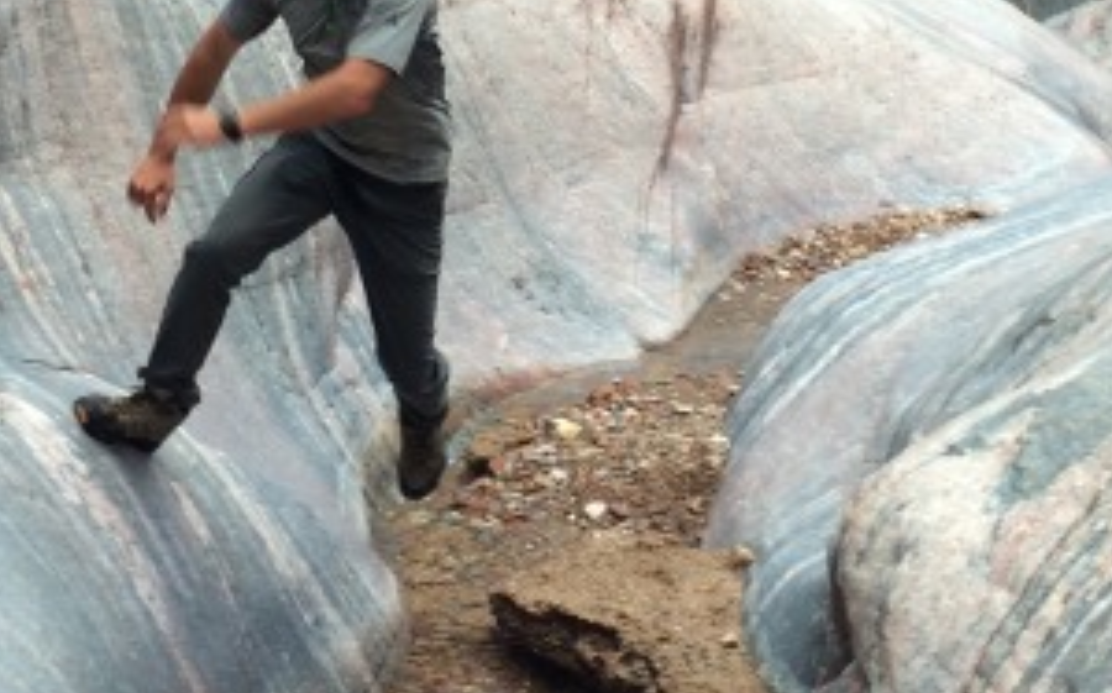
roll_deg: -0.3
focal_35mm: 82
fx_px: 2483
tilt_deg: -8.9
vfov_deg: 15.4
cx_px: 623
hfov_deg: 25.2
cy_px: -126
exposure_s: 1/120
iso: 32
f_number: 2.2
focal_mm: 4.15
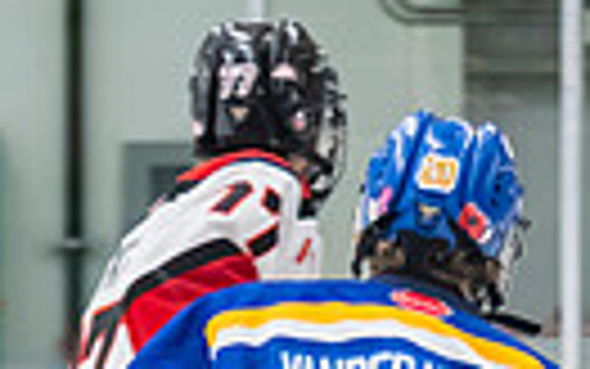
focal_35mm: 422
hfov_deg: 4.9
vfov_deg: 3.1
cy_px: 713
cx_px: 1096
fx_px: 6788
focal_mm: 70
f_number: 2.8
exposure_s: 1/640
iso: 3200
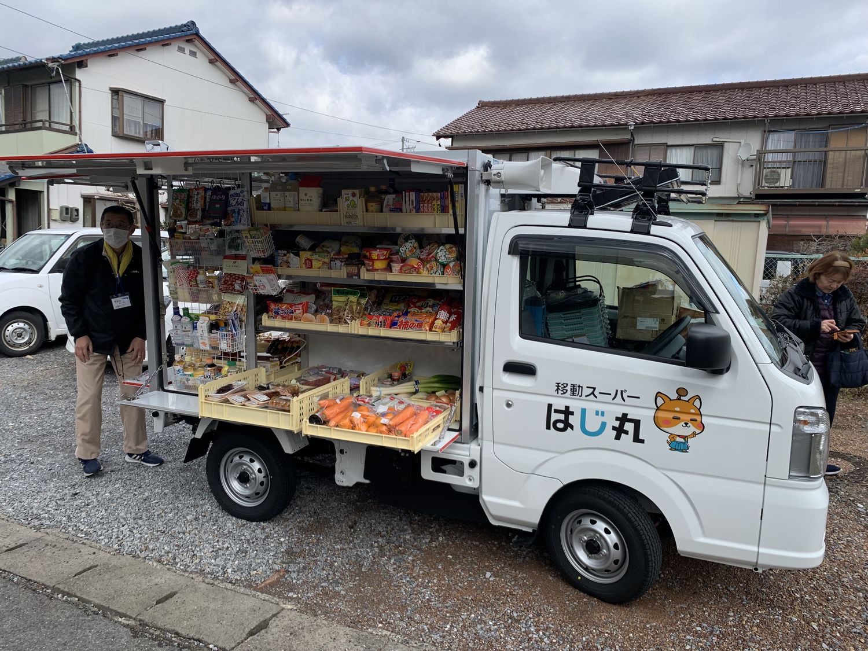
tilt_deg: -4.1
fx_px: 652
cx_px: 434
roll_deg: -2.5
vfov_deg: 53.1
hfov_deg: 67.3
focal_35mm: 26
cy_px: 326
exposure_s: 1/991
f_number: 1.8
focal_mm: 4.25
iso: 25
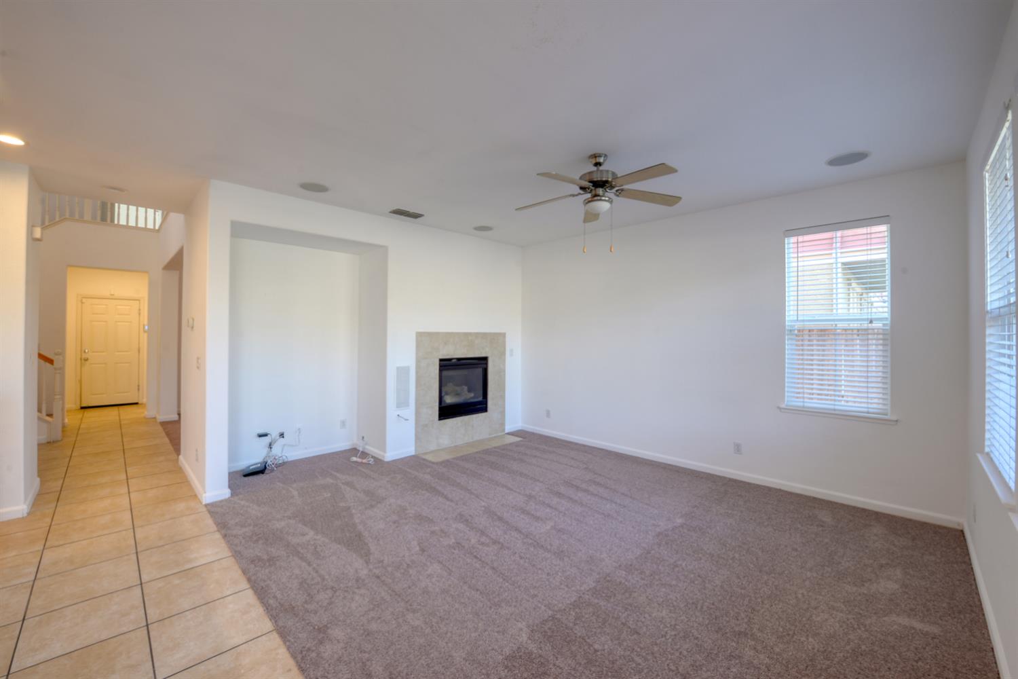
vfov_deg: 81.2
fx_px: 396
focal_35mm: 14
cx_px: 509
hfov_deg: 104.3
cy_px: 340
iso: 400
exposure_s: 1/13
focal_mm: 14
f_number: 10
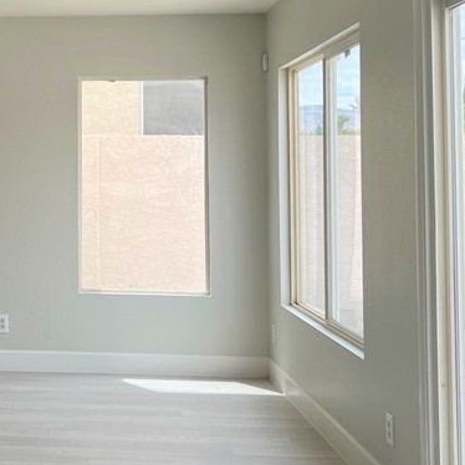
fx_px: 957
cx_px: 4
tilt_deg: +3.1
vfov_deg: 27.0
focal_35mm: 63
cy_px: 121
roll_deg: -0.1
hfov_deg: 25.9
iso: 50
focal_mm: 5.7
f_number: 1.5
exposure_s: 1/1252
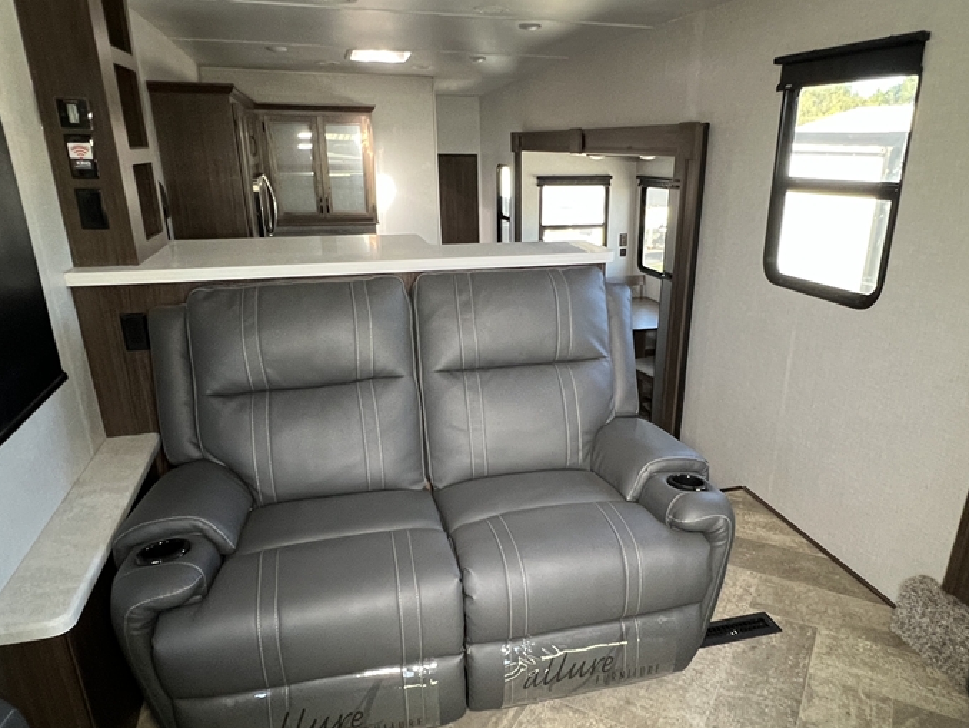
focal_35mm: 23
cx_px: 542
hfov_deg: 73.6
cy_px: 420
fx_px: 644
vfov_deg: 58.6
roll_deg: -1.8
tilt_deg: -24.9
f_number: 1.8
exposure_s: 1/68
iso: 250
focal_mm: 1.57
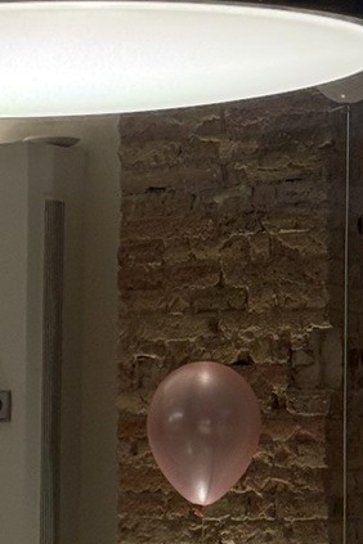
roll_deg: +0.0
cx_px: -144
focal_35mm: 189
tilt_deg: +0.4
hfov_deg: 7.2
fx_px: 2858
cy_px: 517
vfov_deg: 10.8
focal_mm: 6.76
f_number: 1.78
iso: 64
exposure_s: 1/121
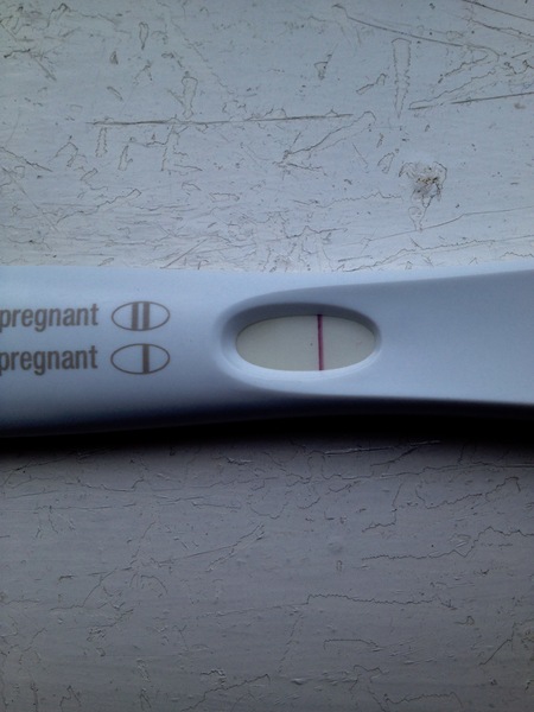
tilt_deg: -83.6
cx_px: 267
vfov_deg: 52.6
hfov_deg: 40.7
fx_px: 720
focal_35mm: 35
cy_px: 356
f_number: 2.4
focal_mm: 4.28
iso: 50
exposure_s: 1/358
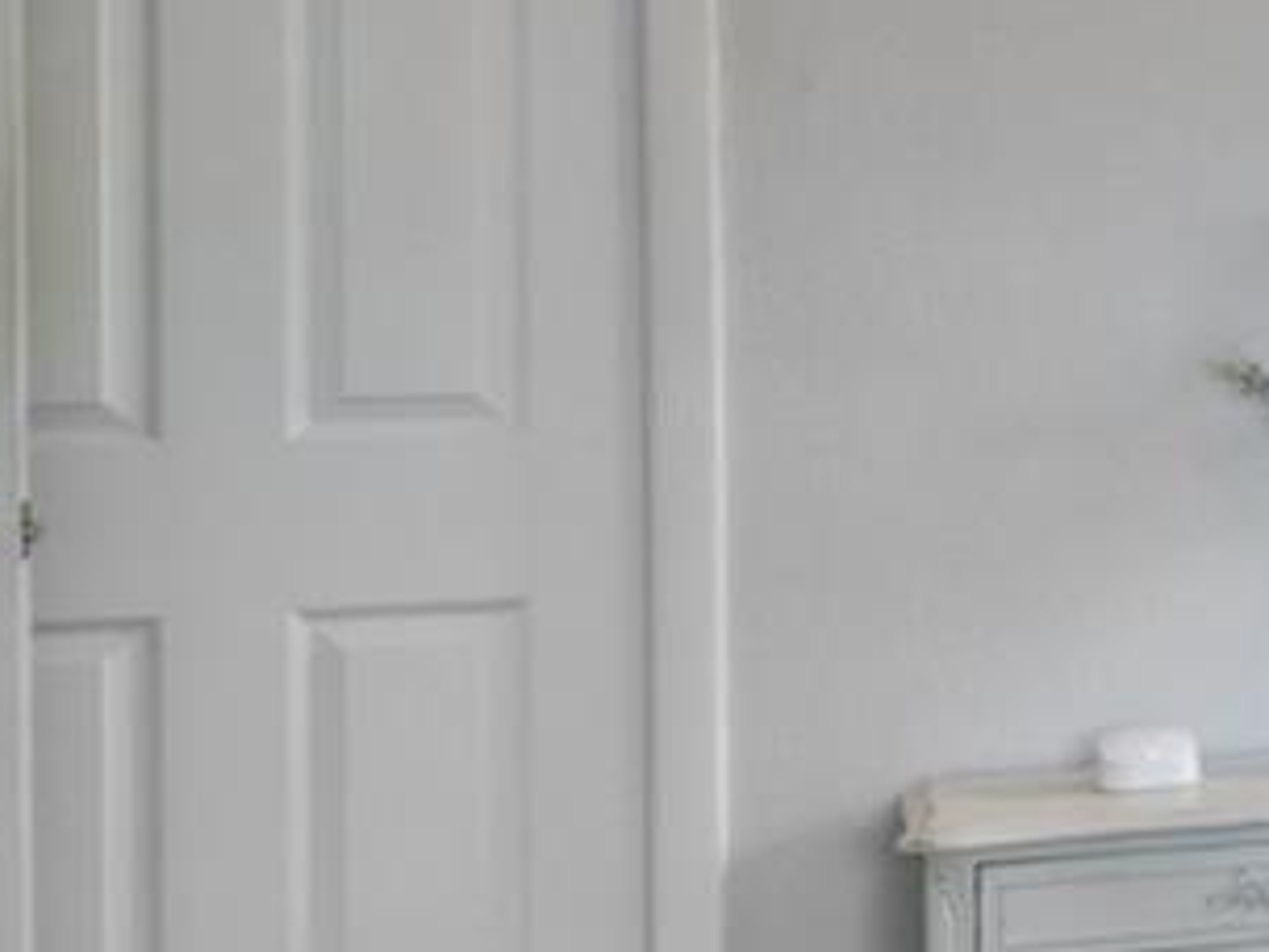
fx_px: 3153
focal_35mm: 86
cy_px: 313
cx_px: 3177
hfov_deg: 14.0
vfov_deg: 17.1
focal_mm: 17
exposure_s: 2
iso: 320
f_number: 8
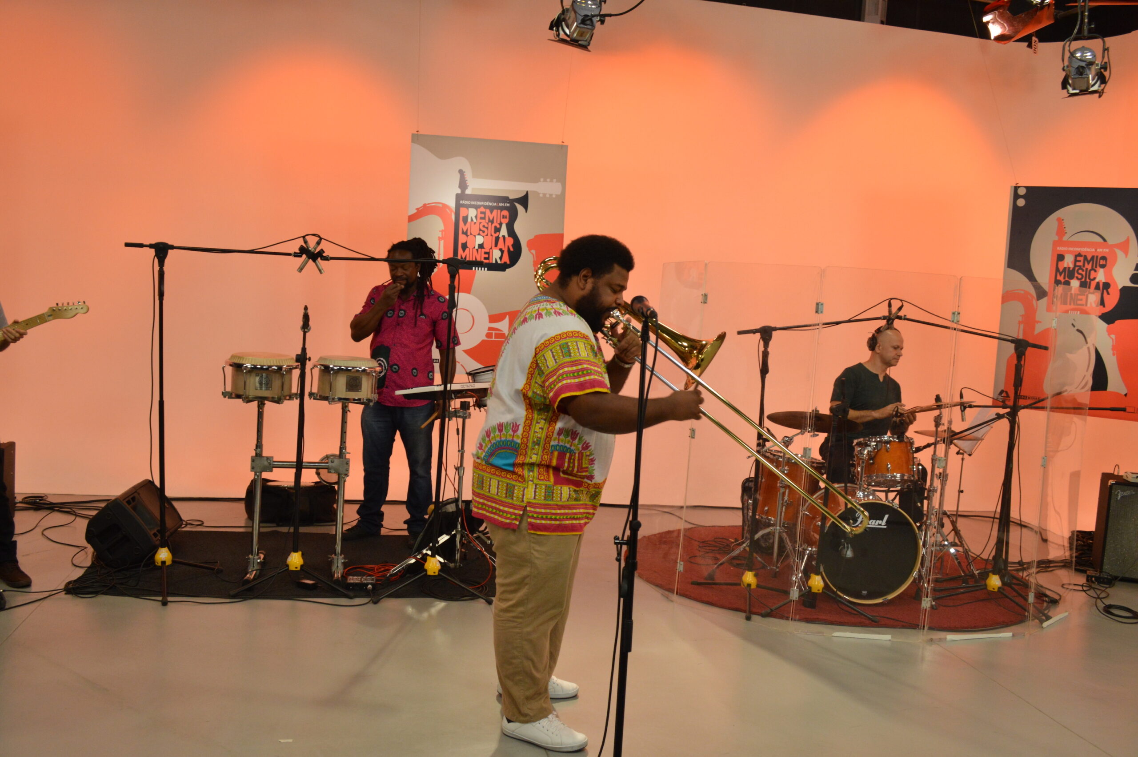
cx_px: 569
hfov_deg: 57.3
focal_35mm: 33
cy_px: 378
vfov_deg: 39.9
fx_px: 1042
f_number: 6.3
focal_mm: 22
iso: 800
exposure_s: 1/100
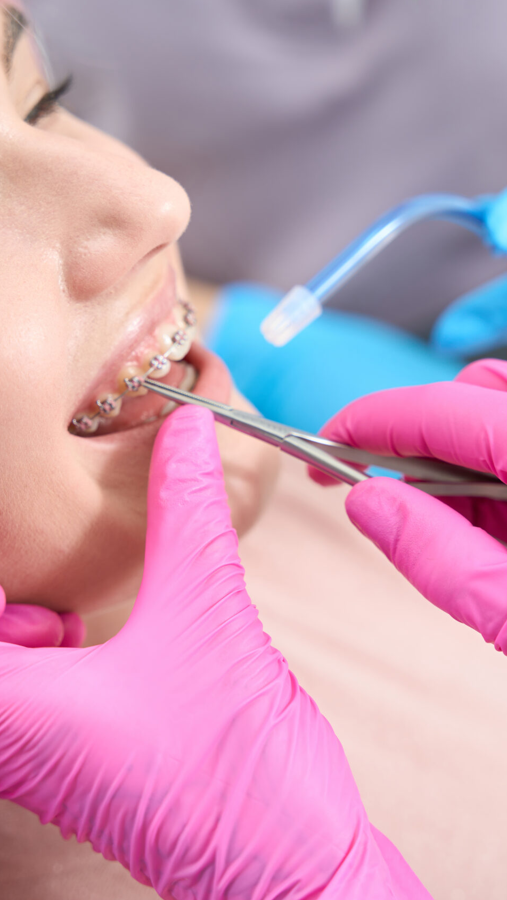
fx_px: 2011
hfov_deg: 14.4
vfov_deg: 25.3
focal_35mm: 84
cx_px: 259
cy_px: 450
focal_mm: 53.1
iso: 125
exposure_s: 1/250
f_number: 3.2
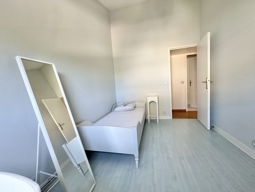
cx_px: 128
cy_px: 96
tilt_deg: -5.1
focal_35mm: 14
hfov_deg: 102.1
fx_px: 103
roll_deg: +4.6
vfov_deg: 85.7
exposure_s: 1/99
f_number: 2.2
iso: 160
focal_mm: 2.22
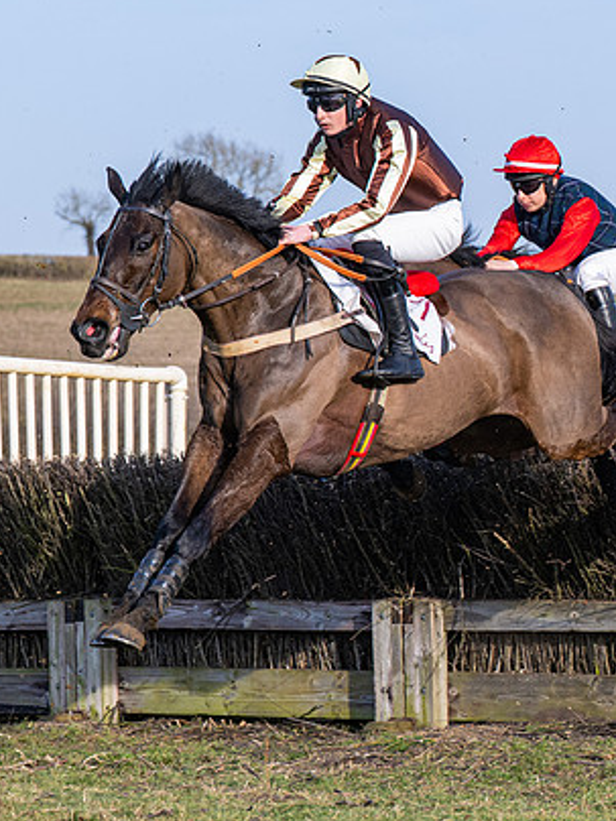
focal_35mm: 194
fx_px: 4603
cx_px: 545
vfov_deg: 10.2
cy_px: 335
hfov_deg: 7.6
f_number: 4
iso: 250
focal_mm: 70
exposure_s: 1/1600
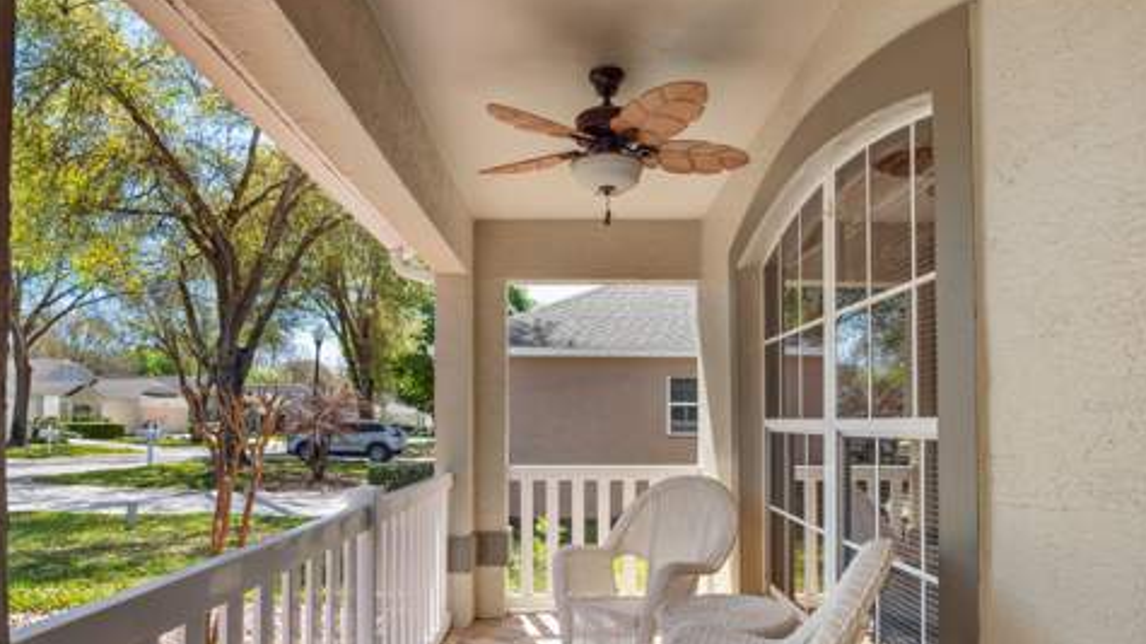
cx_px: 572
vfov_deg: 50.9
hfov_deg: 81.2
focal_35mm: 22
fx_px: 668
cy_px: 405
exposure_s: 1/100
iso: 200
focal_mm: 10
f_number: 5.6
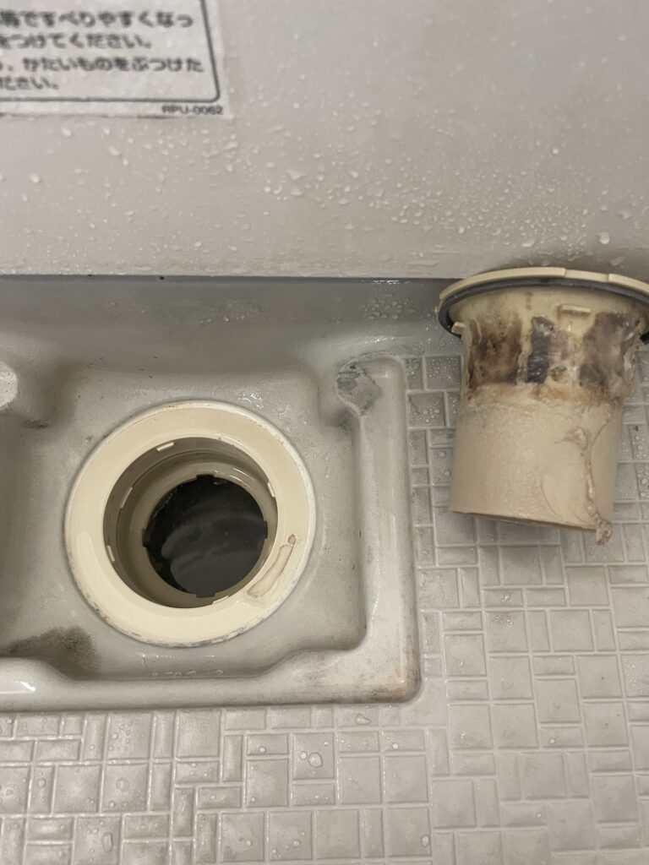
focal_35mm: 26
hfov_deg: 53.1
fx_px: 650
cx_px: 324
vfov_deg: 67.3
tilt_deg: -72.6
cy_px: 432
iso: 160
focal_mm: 4.2
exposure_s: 1/60
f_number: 1.6
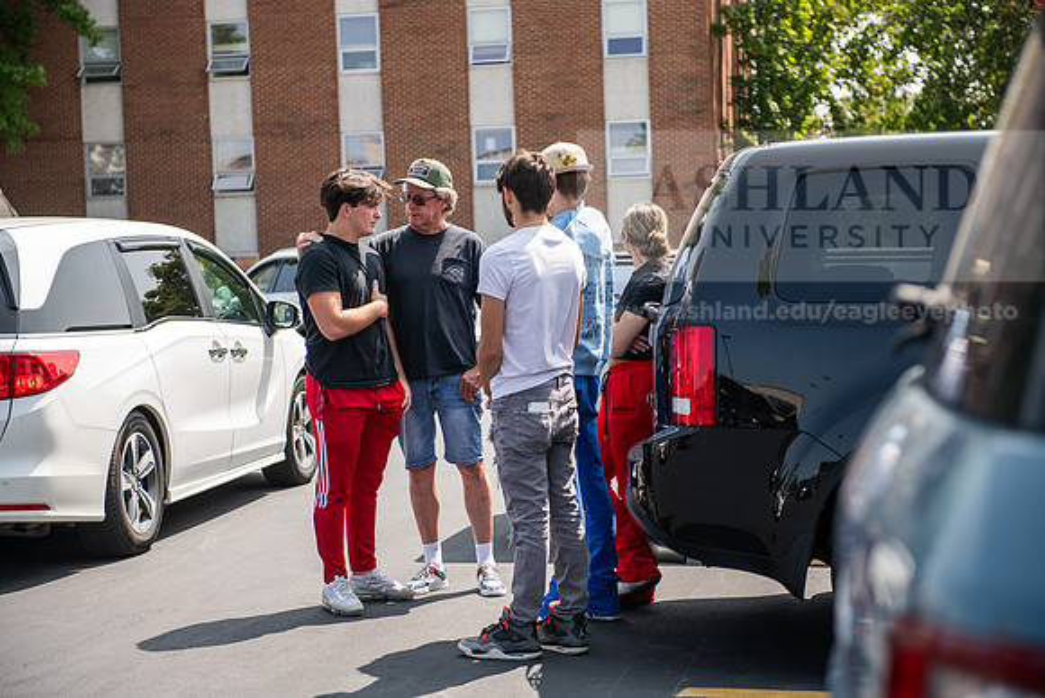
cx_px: 522
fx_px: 2032
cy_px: 349
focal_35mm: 70
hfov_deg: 28.8
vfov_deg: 19.5
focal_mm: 70
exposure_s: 1/400
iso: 100
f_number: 3.5
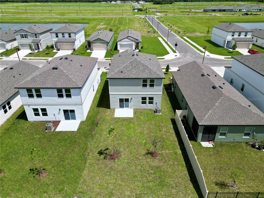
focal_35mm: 24
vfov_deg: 56.8
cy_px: 99
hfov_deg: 71.6
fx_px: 183
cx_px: 132
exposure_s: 1/4000
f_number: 1.7
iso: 120
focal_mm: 6.72
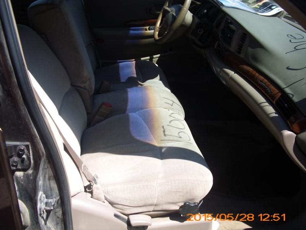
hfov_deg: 51.4
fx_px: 318
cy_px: 115
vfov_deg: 39.7
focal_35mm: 36
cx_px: 153
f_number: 3.1
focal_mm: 6.3
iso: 80
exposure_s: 1/640
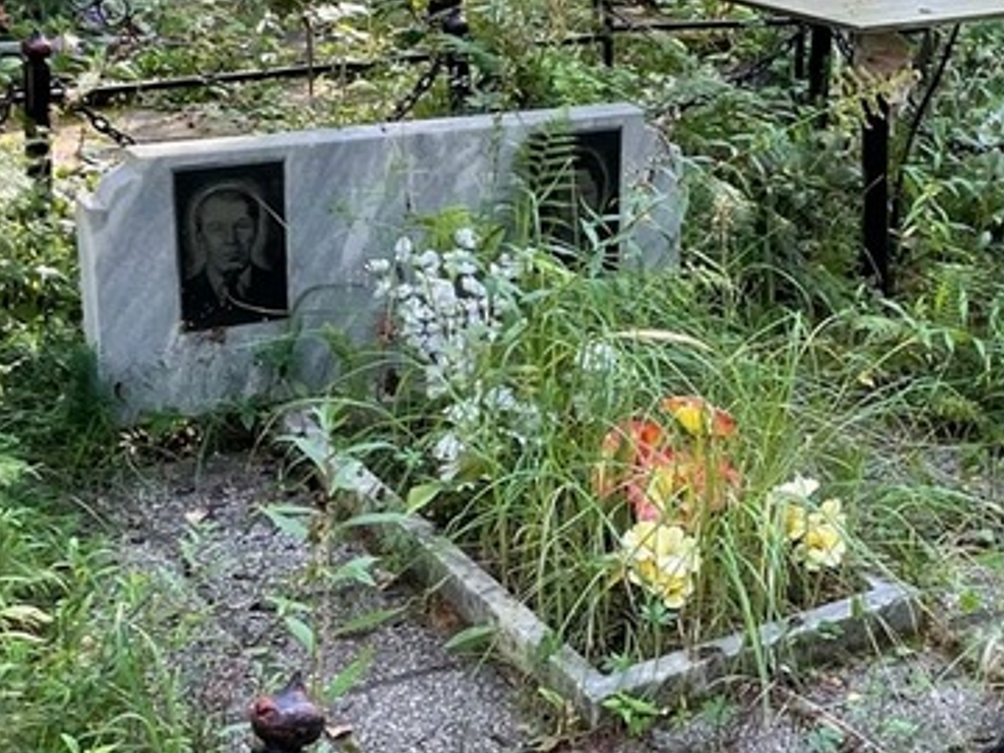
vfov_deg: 19.9
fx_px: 2146
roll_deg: -2.5
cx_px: 798
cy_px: 441
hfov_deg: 25.9
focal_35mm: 74
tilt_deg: -21.6
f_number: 1.6
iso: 64
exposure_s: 1/121
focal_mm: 4.2
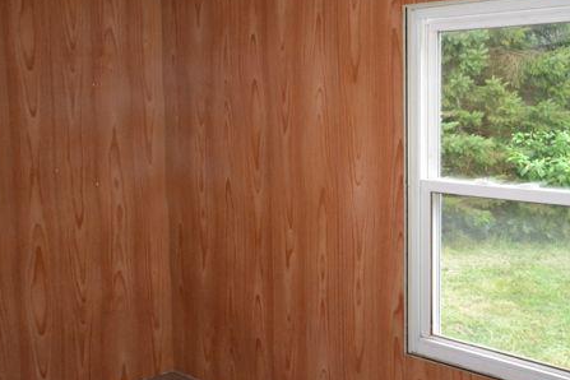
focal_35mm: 43
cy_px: 154
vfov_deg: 31.1
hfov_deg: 45.1
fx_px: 681
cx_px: 347
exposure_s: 1/60
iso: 3200
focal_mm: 20
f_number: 5.6
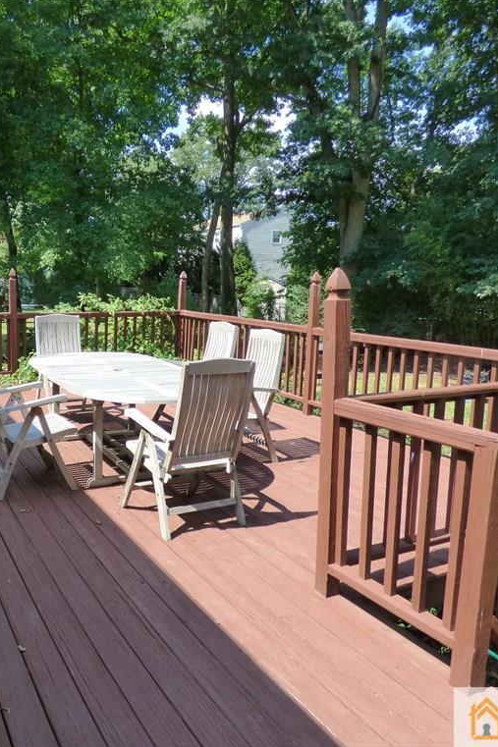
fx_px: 581
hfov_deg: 45.4
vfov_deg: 65.5
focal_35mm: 28
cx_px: 151
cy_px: 372
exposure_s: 1/800
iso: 200
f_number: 2.8
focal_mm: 3.58
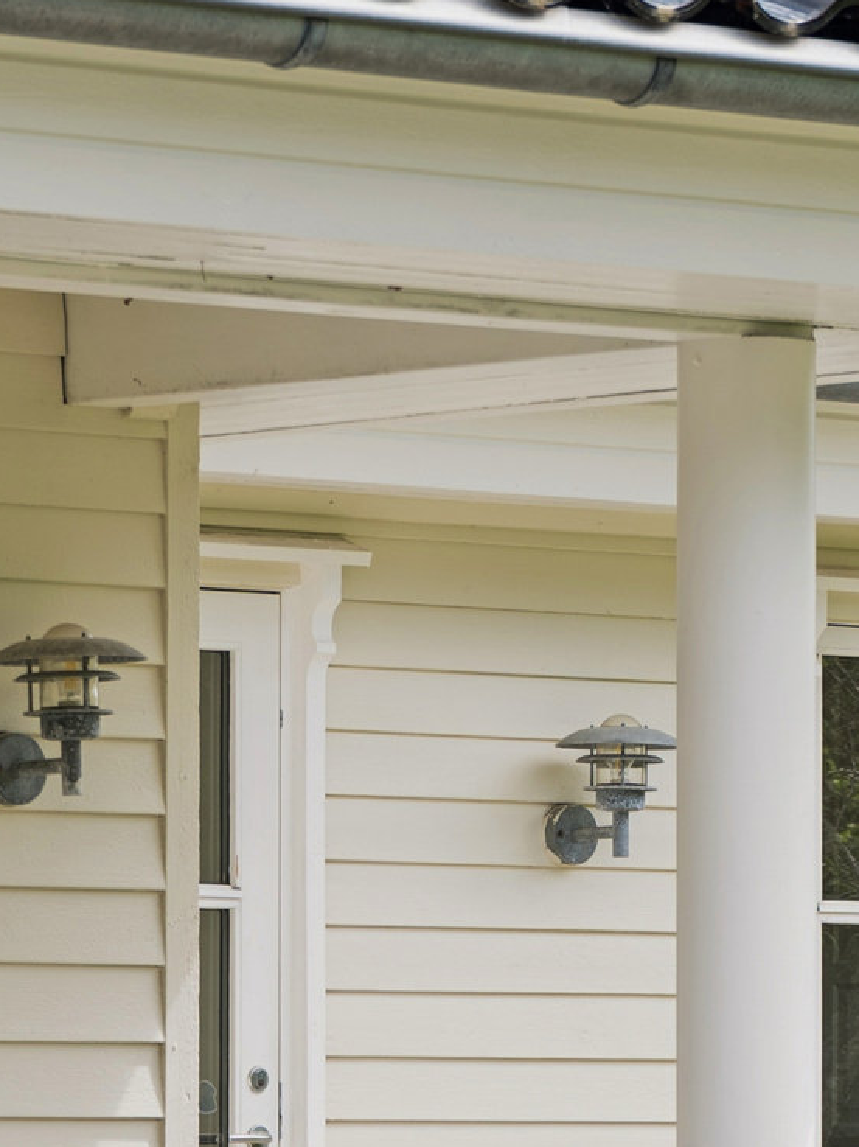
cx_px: 435
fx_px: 8674
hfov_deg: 5.7
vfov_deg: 7.5
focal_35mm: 262
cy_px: 1253
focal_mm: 67
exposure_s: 1/200
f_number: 6.3
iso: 100
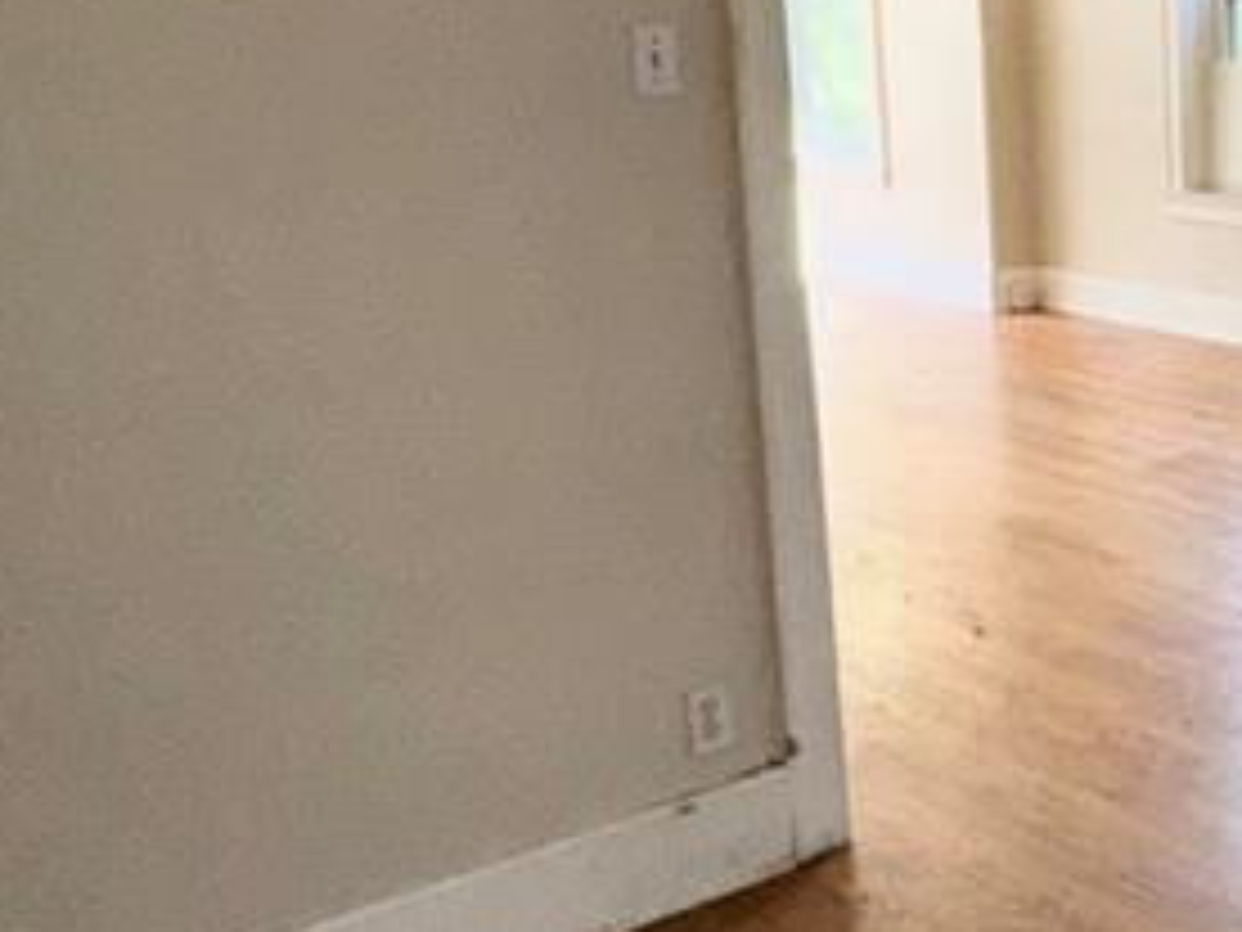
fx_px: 1866
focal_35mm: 52
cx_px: 1480
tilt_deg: -11.5
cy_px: 333
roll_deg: -0.4
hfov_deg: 31.1
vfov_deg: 27.9
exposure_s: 1/122
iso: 50
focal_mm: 2.22
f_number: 2.2
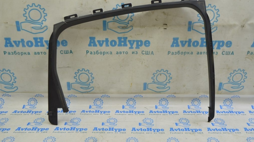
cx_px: 128
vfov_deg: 33.7
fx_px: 236
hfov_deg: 56.6
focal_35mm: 35
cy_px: 67
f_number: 5.6
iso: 400
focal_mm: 22
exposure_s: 1/25
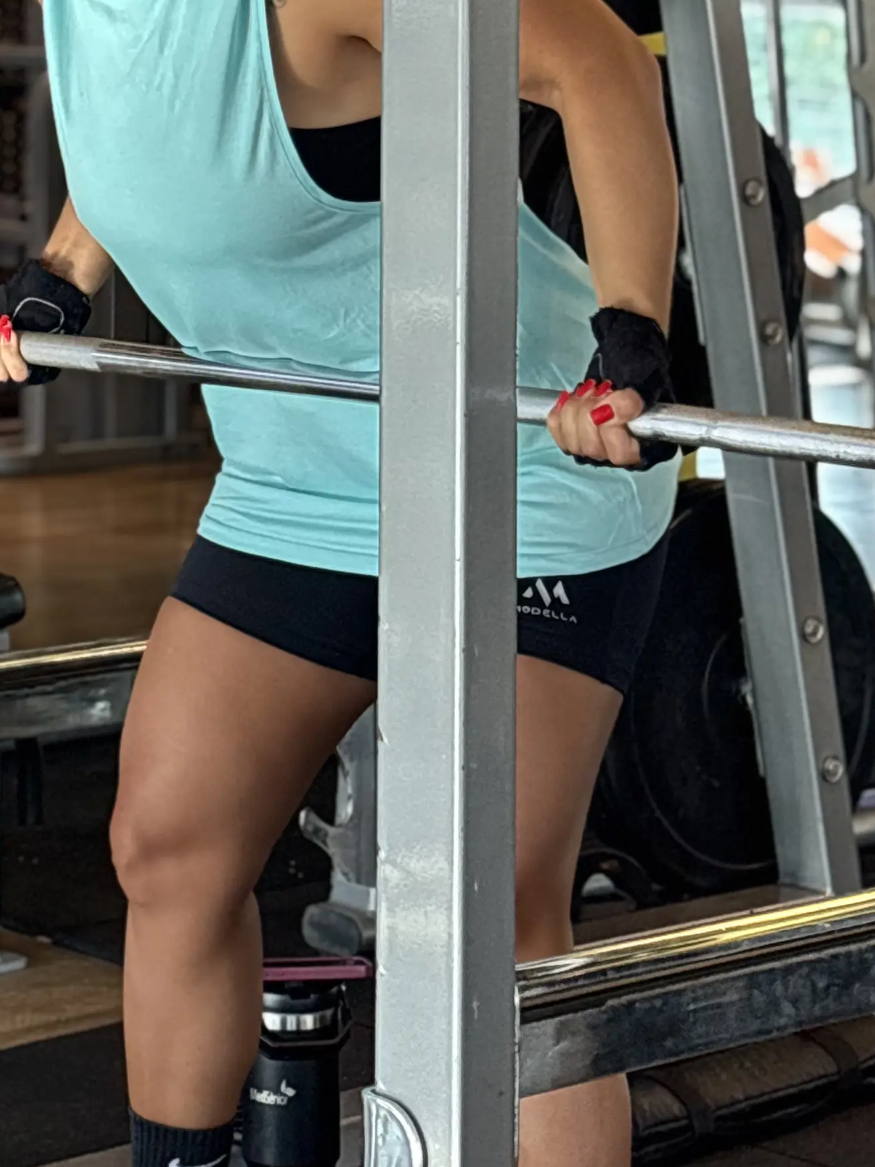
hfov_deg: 12.4
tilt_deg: +0.0
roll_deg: -0.5
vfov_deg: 16.1
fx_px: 4012
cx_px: 134
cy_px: -69
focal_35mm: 119
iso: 50
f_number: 1.6
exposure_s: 1/60
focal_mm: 5.96
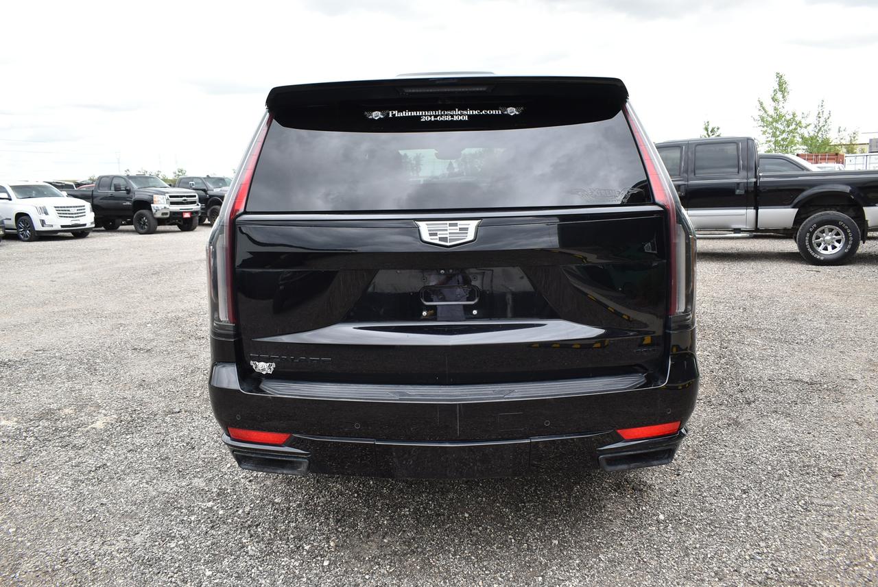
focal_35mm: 27
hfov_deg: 67.3
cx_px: 439
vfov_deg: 48.0
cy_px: 294
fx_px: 659
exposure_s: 1/250
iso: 200
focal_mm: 18
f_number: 6.3
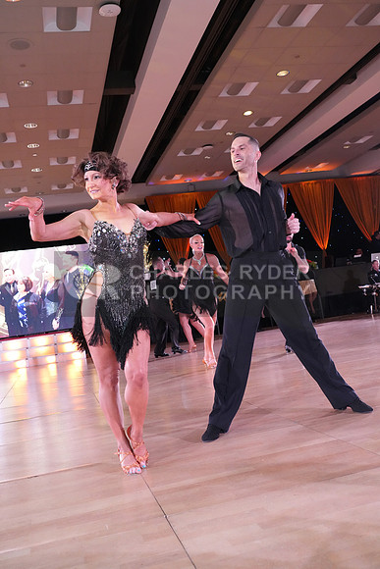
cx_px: 190
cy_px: 284
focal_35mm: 34
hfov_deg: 38.9
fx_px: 538
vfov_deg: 55.8
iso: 6400
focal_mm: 34
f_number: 6.3
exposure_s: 1/250
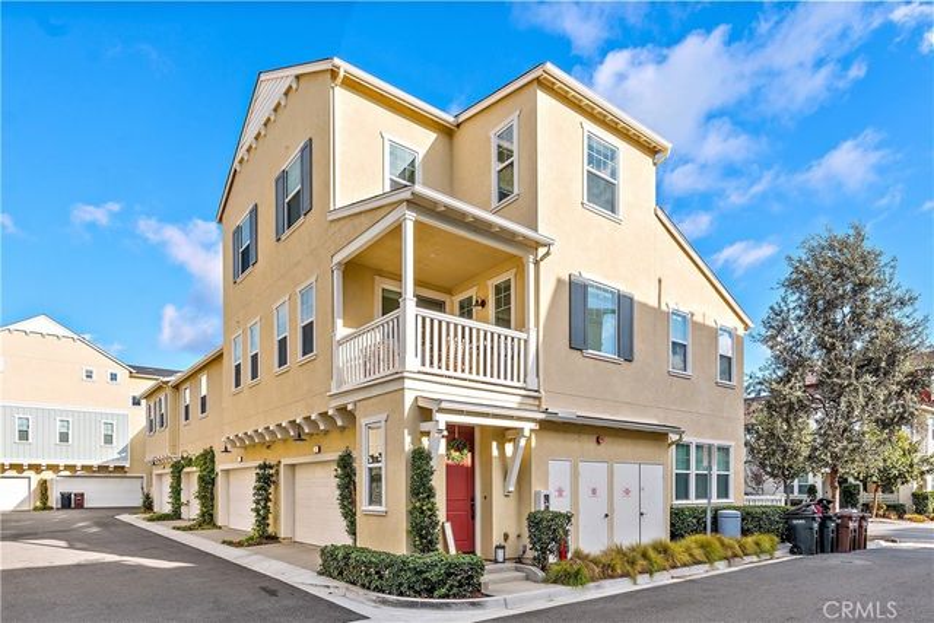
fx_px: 363
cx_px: 467
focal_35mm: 14
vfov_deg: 81.2
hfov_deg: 104.2
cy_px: 312
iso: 160
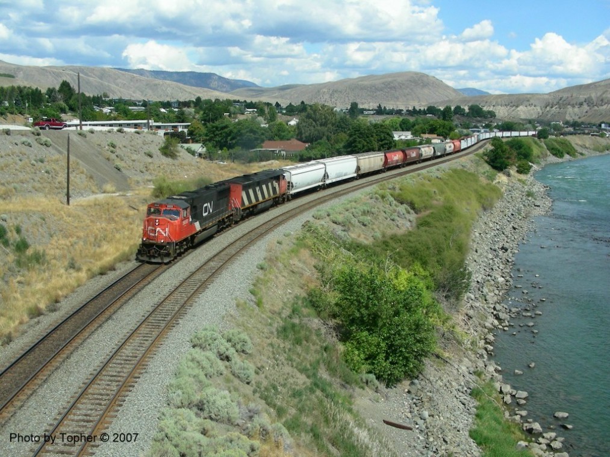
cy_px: 228
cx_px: 305
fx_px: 670
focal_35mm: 38
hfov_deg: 49.0
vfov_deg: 37.7
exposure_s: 1/742
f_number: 4
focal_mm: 6.3
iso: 50
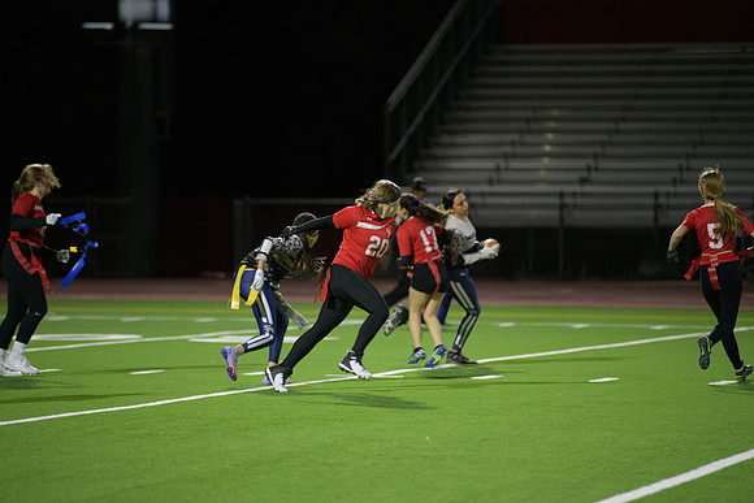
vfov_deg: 6.9
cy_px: 252
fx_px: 4190
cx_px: 377
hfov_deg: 10.3
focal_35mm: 200
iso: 3600
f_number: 2.8
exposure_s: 1/640
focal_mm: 200
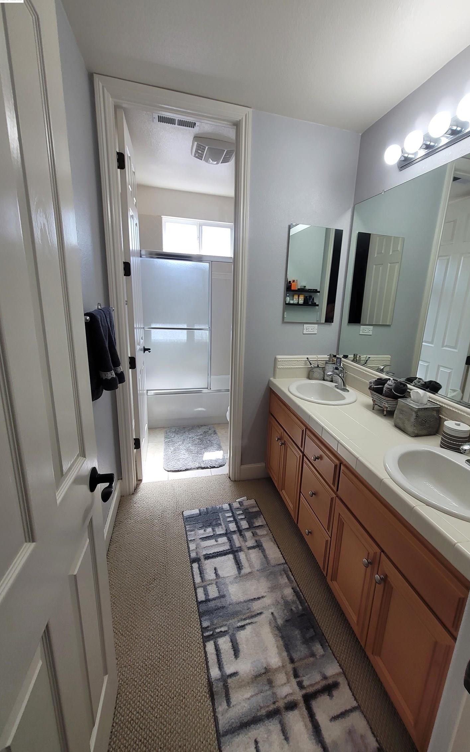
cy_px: 371
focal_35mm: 14
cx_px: 266
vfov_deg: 105.3
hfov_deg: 78.2
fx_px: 287
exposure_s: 1/60
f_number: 2.2
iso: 80
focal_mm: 2.2
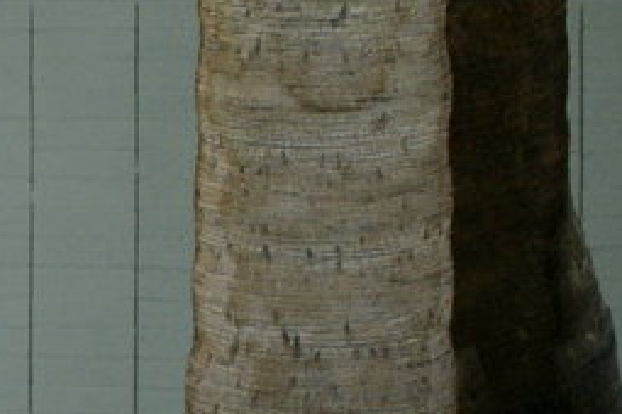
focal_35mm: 329
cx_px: -656
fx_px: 5686
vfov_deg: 4.2
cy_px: 342
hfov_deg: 6.1
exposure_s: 1/80
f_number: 9
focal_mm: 35
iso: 400
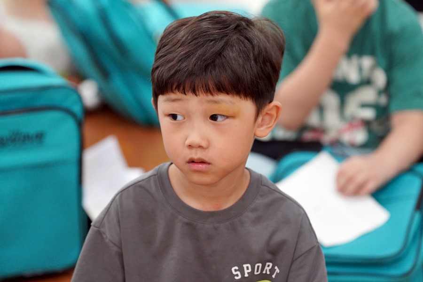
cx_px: 212
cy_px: 141
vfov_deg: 6.9
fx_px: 2350
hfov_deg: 10.3
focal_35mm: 200
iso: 4000
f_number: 4
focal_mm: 200
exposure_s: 1/250
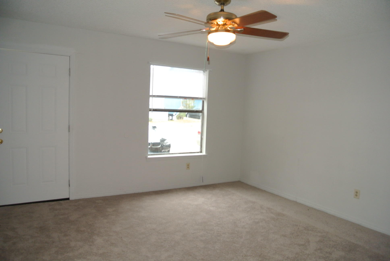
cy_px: 130
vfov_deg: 48.0
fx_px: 293
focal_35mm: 27
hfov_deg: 67.3
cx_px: 195
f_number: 3.5
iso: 500
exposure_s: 1/60
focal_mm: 10
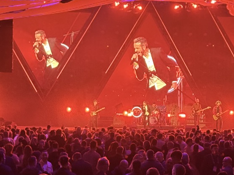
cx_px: 172
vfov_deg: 10.7
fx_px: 939
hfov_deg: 14.2
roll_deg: -1.3
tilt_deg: +2.3
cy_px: 74
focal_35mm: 139
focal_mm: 6.76
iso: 250
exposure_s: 1/40
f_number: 1.78
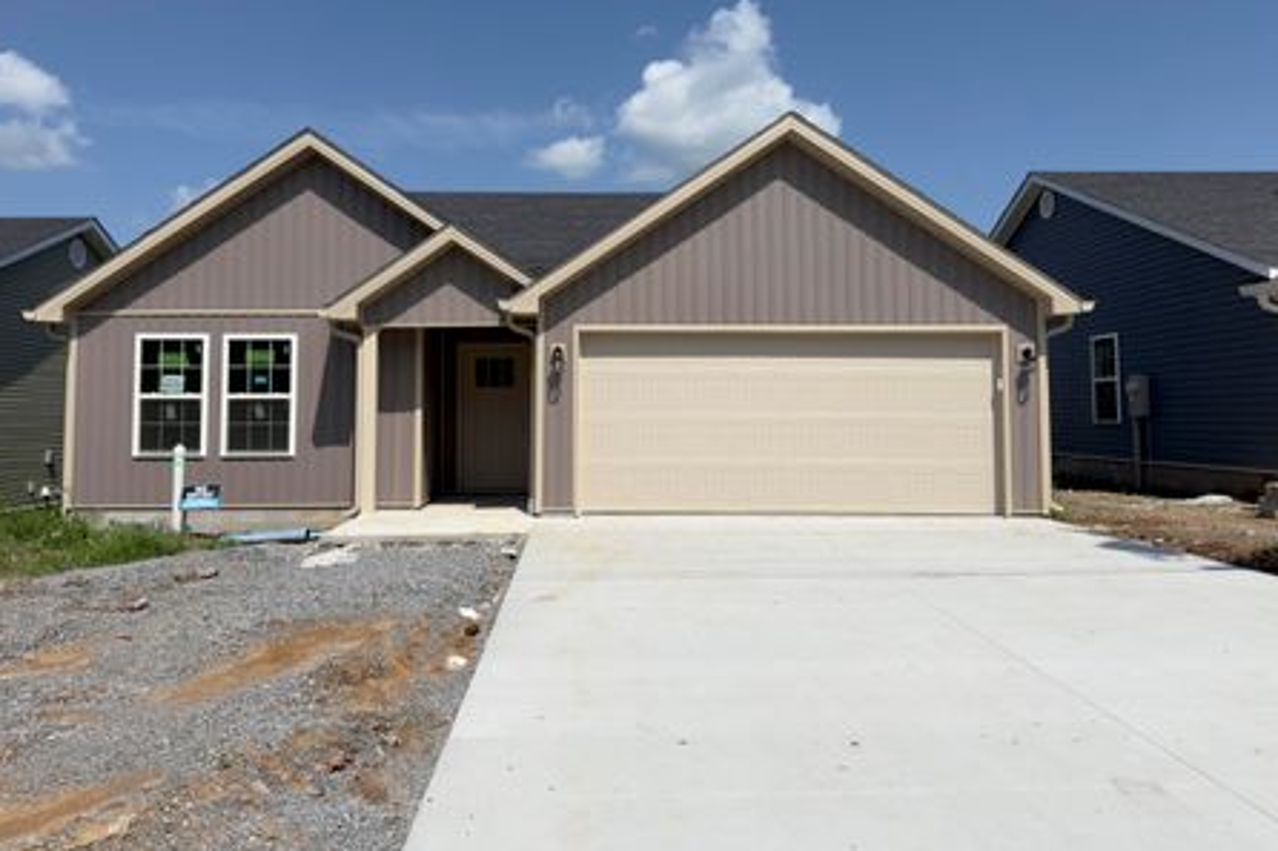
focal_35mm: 28
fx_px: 994
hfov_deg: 65.4
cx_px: 596
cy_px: 342
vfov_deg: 46.1
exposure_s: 1/8264
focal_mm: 6.76
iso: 64
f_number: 1.78
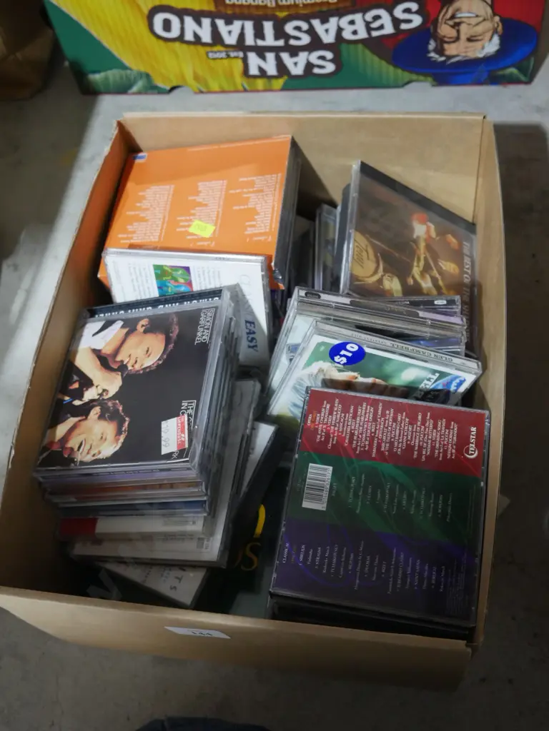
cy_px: 366
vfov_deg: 46.8
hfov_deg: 36.0
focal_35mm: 40
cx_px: 274
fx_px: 846
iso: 2500
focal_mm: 20
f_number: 4.5
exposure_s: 1/60
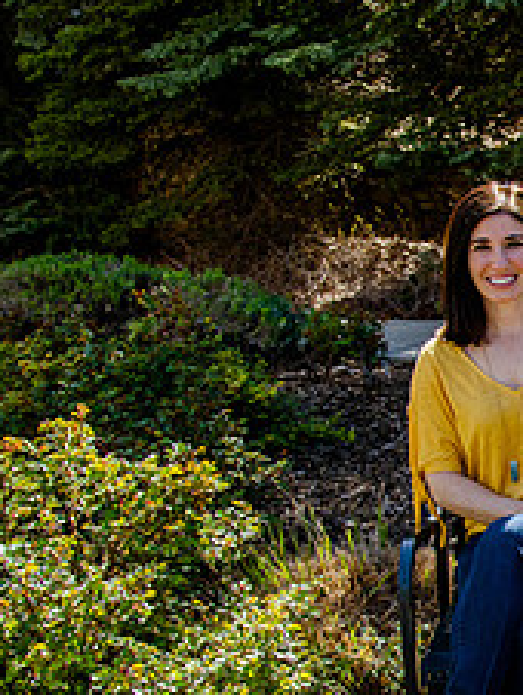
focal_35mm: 70
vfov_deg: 27.6
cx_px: 728
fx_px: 1407
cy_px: 463
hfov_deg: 19.1
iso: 200
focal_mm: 24
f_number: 7.1
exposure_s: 1/200
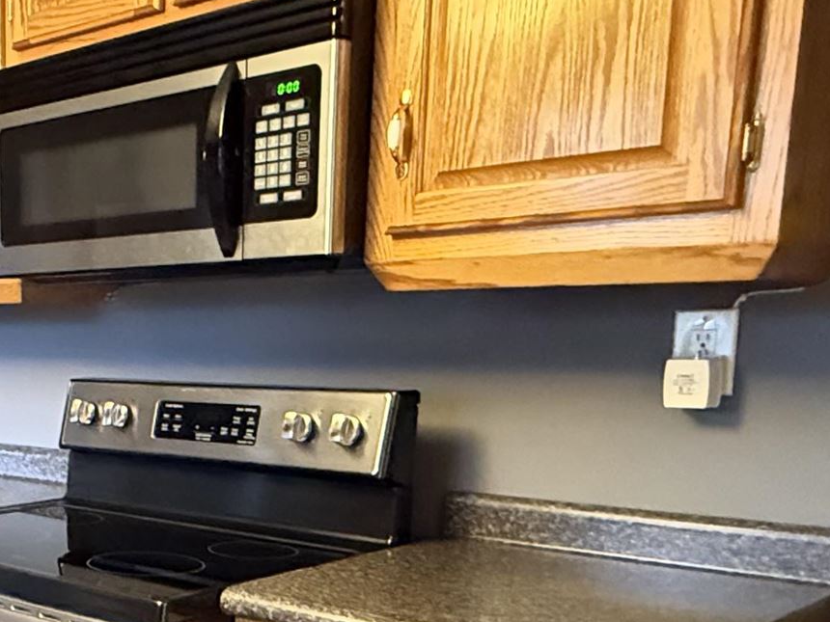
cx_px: -109
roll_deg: +1.2
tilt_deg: -9.7
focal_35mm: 50
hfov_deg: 32.9
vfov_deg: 28.2
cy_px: 532
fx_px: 1199
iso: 2000
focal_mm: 2.22
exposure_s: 1/30
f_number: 2.2
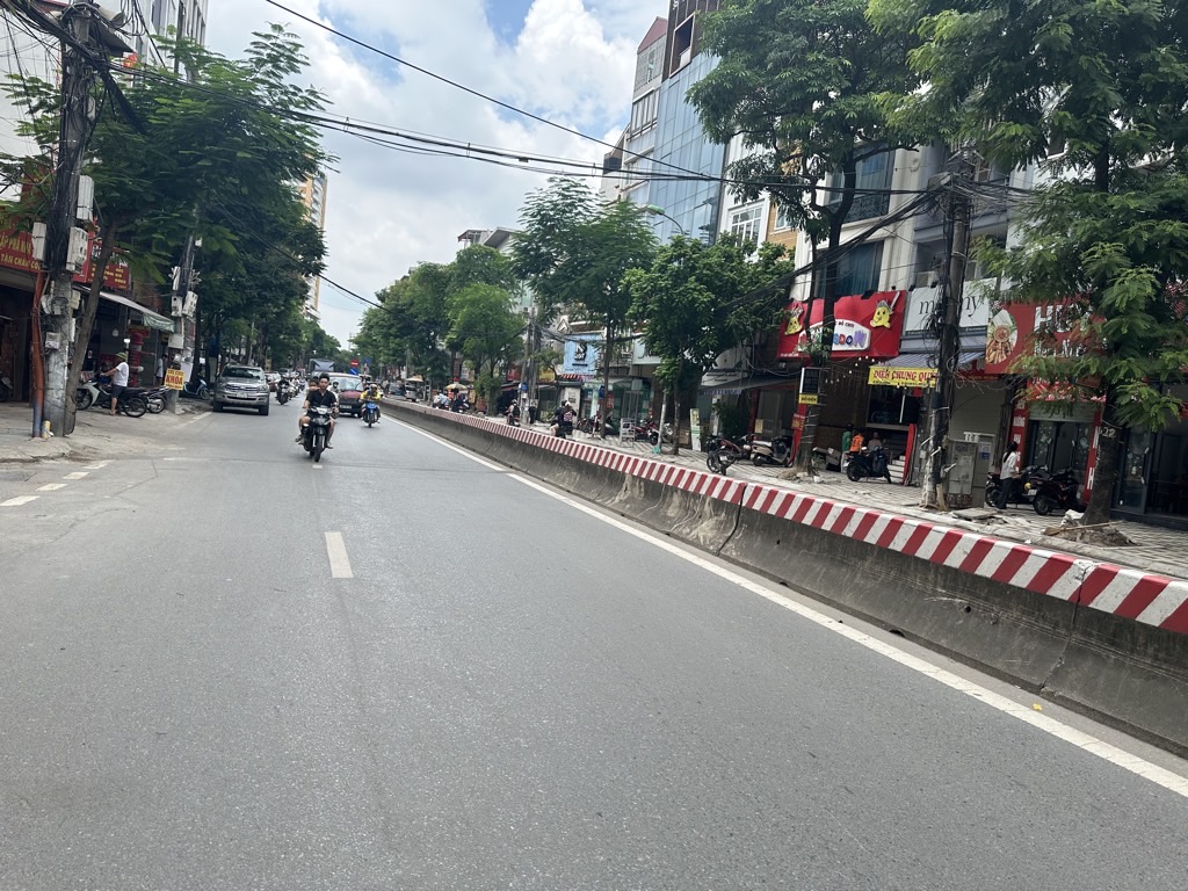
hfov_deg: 71.6
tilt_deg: -2.2
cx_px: 594
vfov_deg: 56.8
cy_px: 446
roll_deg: -5.2
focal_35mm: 24
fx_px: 824
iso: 80
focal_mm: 6.86
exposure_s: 1/1845
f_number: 1.78
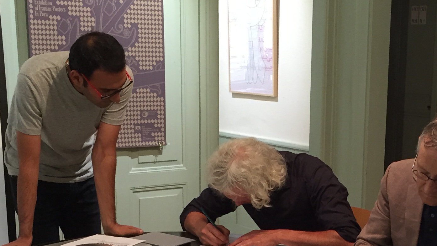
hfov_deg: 28.2
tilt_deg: -12.8
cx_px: 319
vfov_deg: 15.9
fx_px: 857
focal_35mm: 74
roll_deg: -2.0
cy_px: 255
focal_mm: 4.15
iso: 100
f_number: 2.2
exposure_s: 1/30
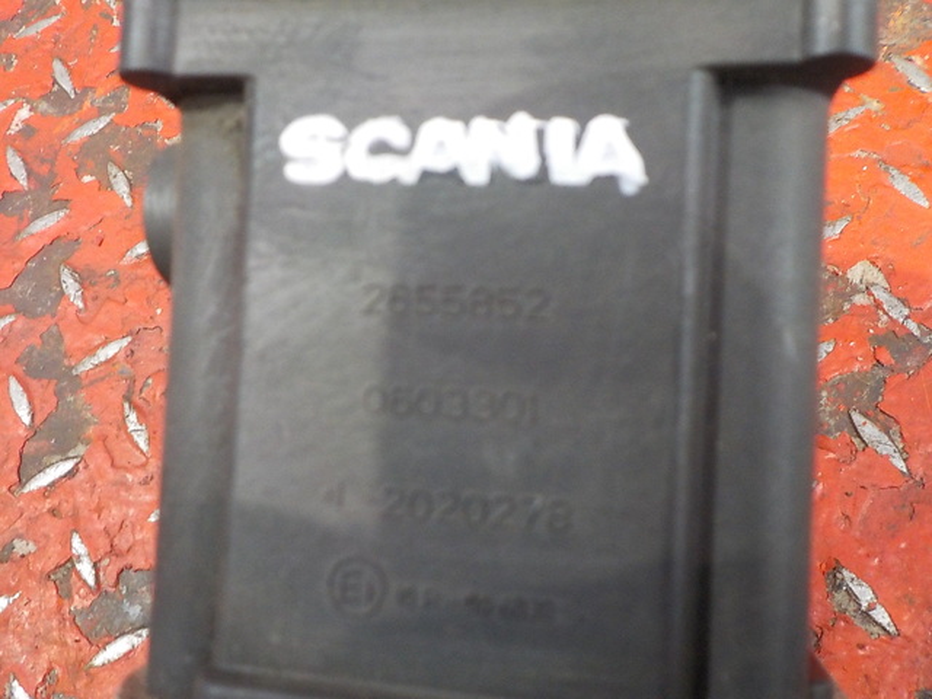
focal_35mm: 30
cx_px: 466
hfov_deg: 60.0
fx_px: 808
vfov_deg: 46.8
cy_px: 350
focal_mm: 4.1
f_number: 3.3
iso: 400
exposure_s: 1/20
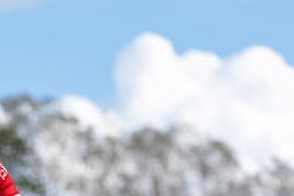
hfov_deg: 7.6
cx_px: -33
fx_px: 2212
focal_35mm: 271
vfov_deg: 5.1
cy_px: 201
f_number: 2.8
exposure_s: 1/2500
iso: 160
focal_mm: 120
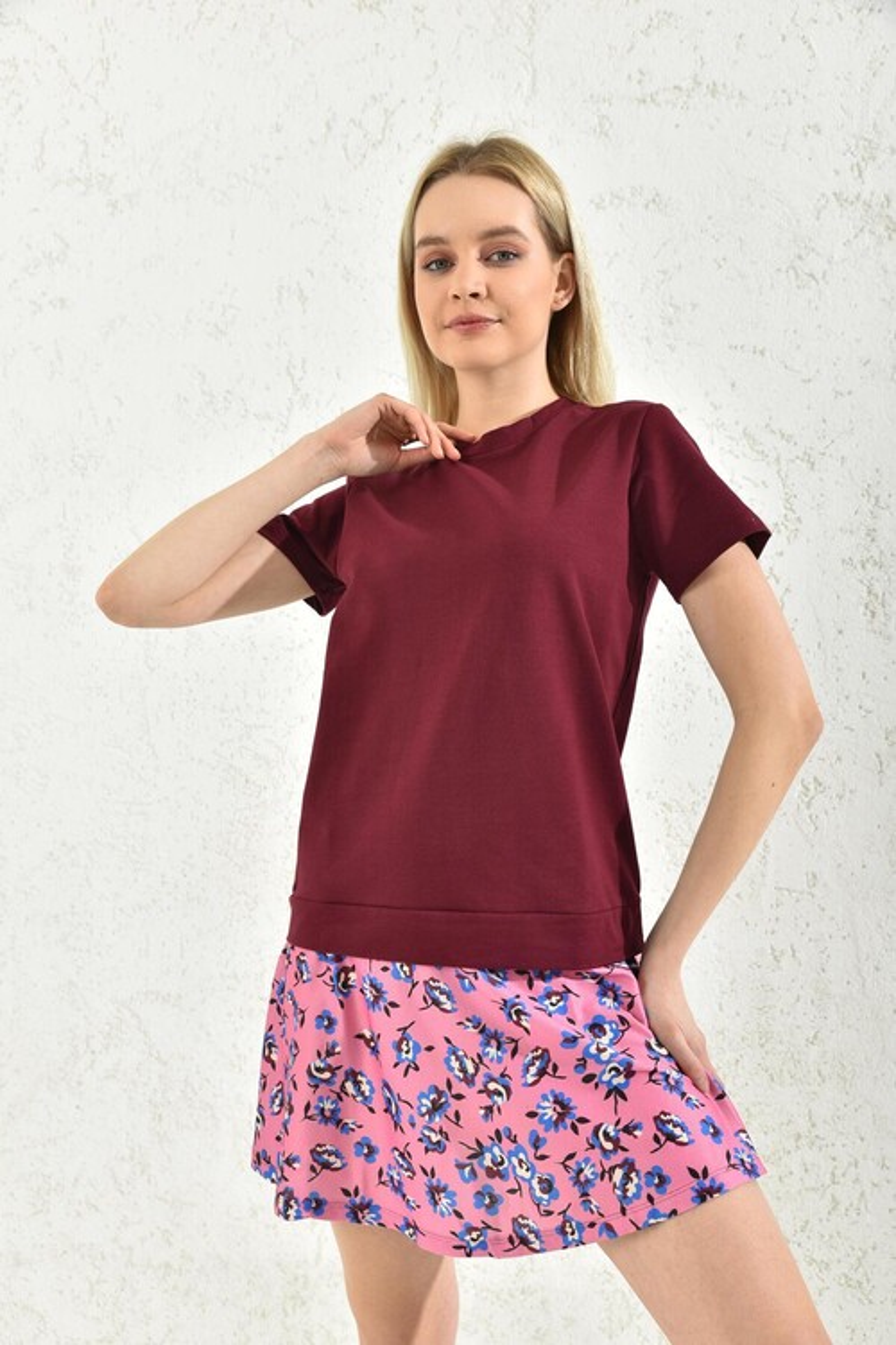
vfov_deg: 54.4
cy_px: 672
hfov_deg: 37.9
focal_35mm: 35
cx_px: 448
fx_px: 1307
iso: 100
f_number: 7.1
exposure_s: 1/160
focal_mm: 35
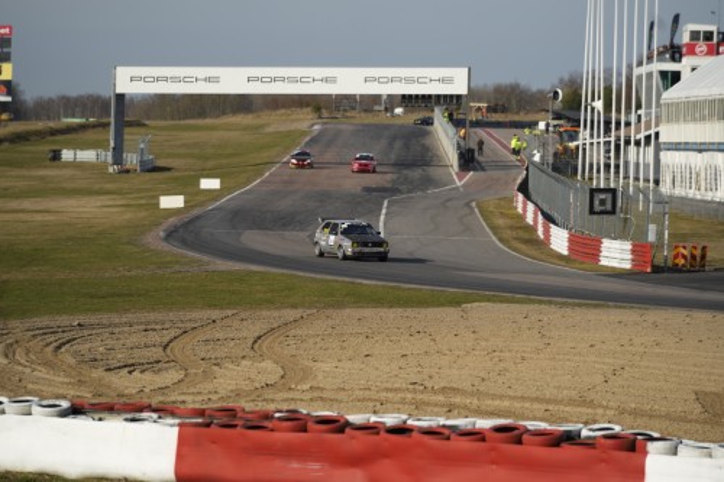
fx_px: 4021
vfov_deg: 6.9
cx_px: 362
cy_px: 241
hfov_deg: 10.3
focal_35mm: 200
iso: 125
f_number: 3.5
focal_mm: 200
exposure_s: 1/800
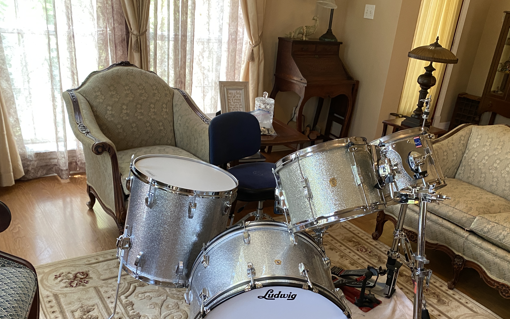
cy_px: 226
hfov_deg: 57.9
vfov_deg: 37.7
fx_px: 459
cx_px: 293
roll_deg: -6.6
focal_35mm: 33
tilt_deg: -24.9
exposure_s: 1/60
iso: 250
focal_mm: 4.25
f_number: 1.8
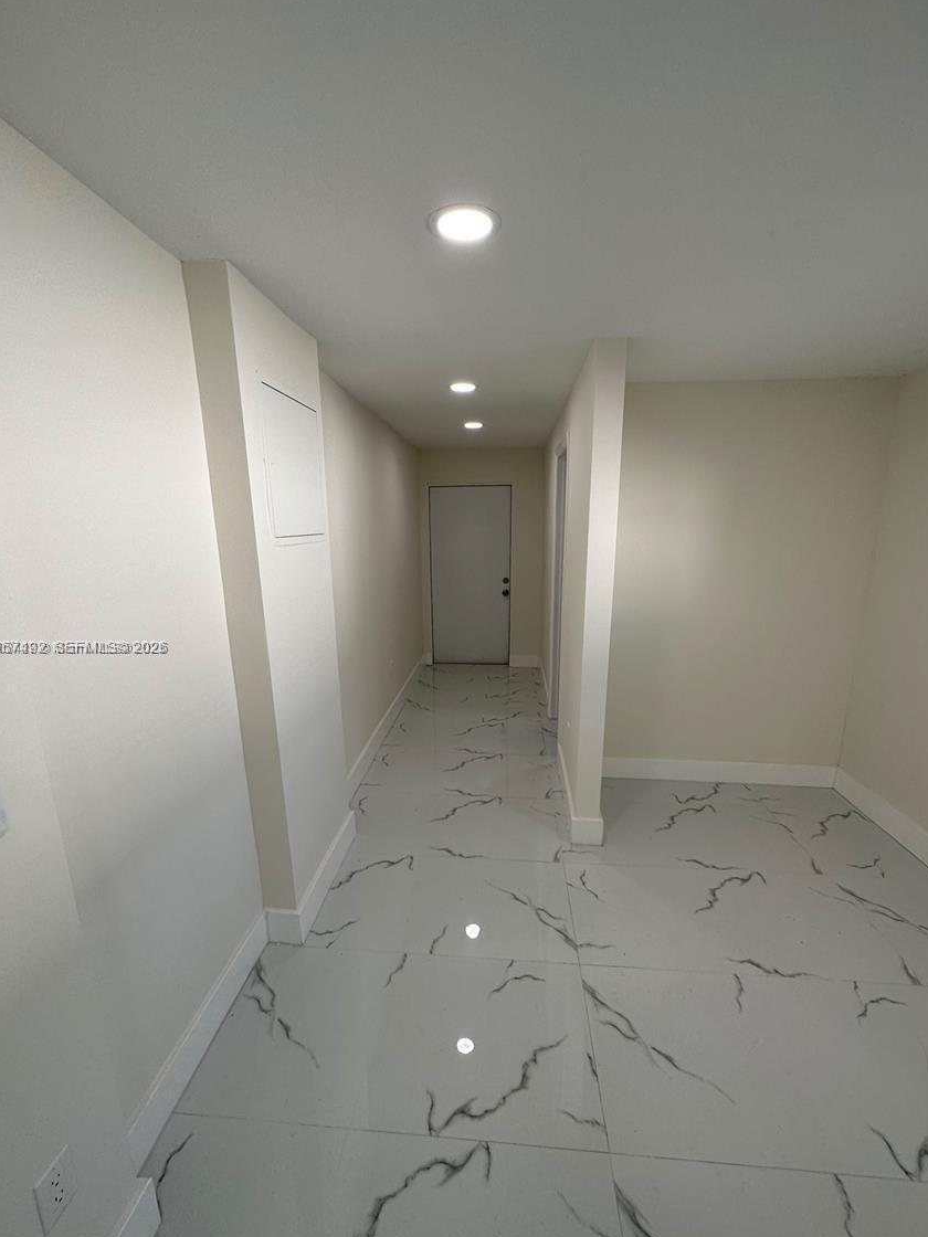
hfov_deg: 81.7
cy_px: 648
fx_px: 536
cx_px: 460
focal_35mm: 15
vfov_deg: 98.1
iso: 40
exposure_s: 1/124
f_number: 2.2
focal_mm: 2.22
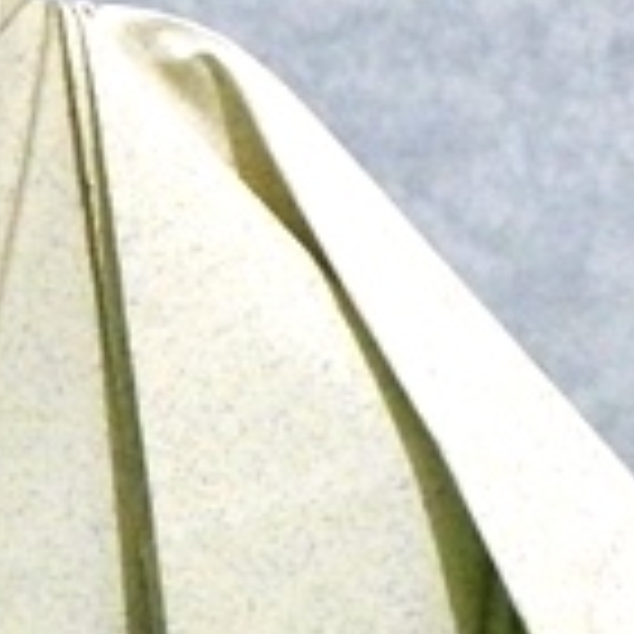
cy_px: 555
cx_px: 81
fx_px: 9117
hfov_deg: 4.0
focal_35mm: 440
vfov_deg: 4.0
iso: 400
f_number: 4.2
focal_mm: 13.5
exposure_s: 1/10
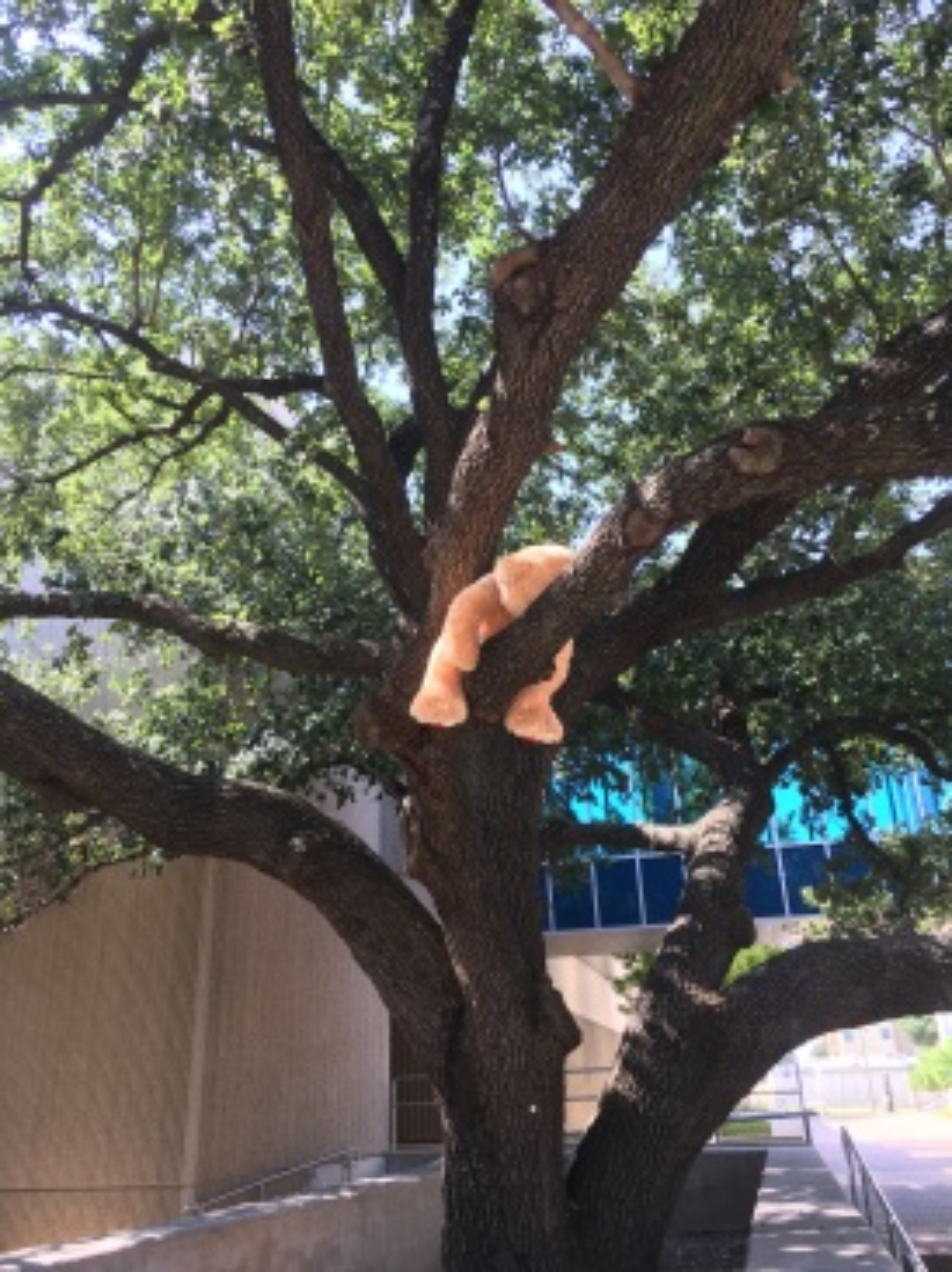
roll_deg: +0.0
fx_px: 1065
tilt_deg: +25.3
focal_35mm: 29
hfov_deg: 48.2
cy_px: 636
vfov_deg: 61.7
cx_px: 476
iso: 25
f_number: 2.2
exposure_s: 1/120
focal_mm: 4.15
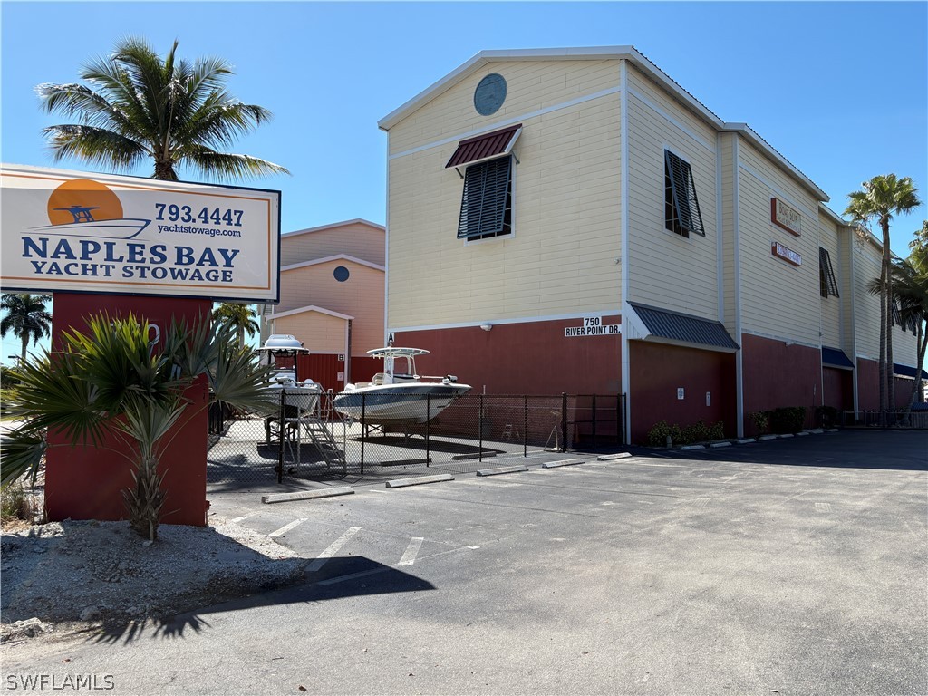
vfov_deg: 53.1
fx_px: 697
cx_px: 464
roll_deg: -0.2
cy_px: 348
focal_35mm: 26
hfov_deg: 67.3
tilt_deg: +3.6
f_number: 1.6
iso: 50
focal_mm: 5.96
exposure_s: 1/2985
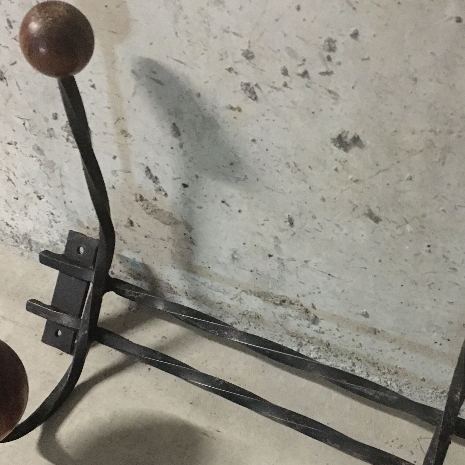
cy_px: 319
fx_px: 790
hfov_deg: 32.7
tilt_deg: -46.8
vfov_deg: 32.4
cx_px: 262
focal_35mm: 52
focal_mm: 4.15
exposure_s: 1/4
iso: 160
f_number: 2.2
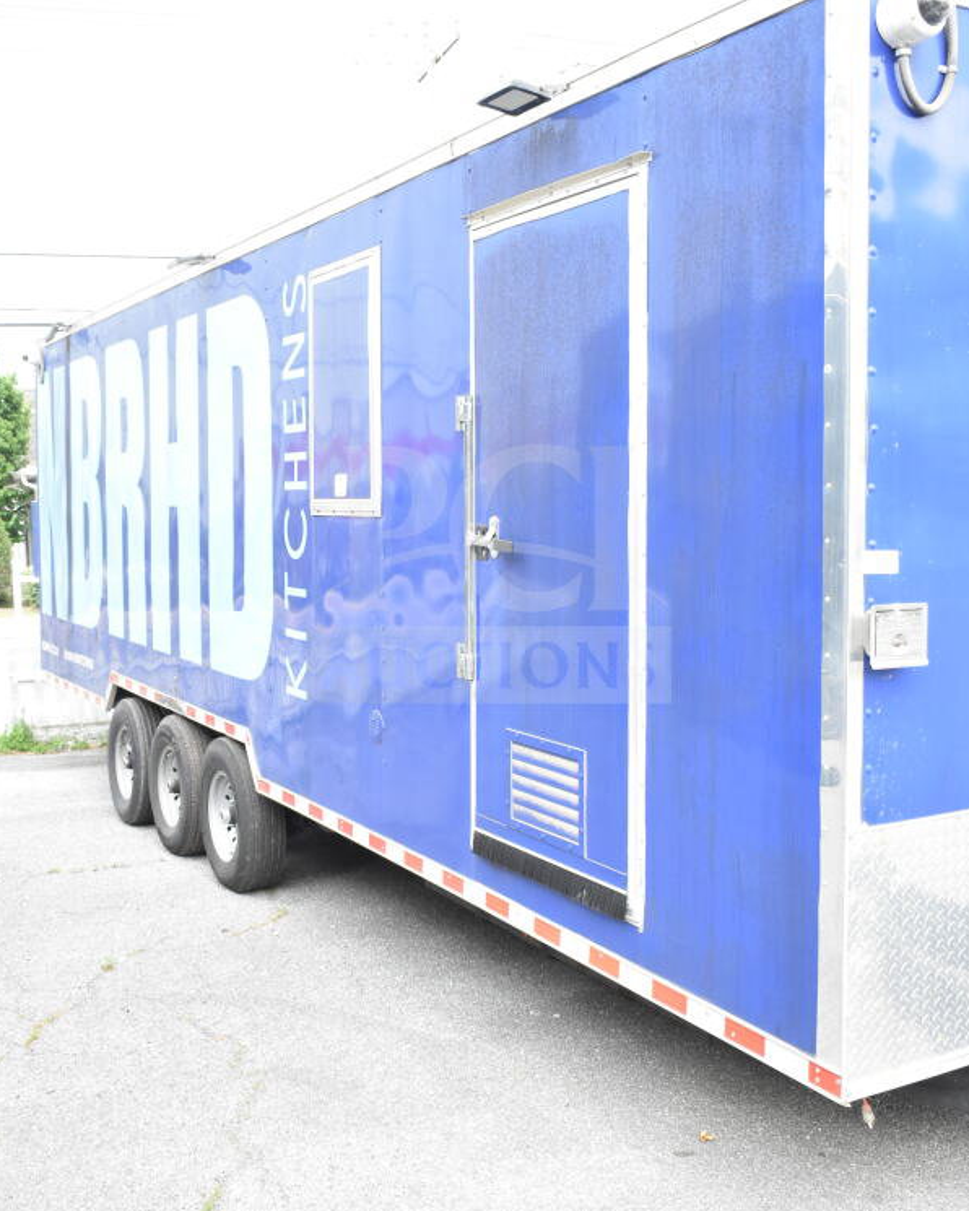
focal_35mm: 38
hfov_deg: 39.2
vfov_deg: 47.9
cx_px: 488
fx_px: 1362
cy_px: 574
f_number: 7.1
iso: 1600
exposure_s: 1/200
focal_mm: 22
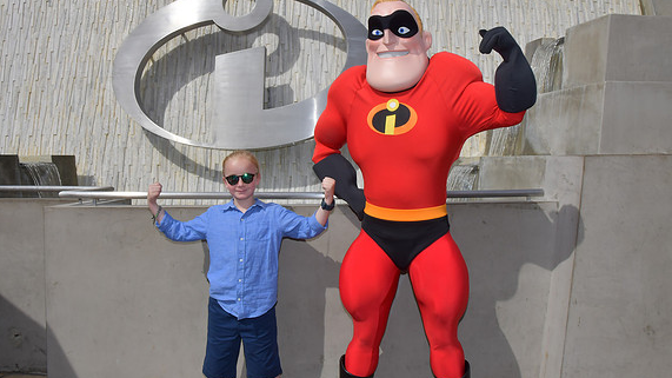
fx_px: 588
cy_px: 168
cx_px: 335
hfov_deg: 59.5
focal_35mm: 33
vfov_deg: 35.6
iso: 200
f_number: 22
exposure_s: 1/250
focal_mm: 21
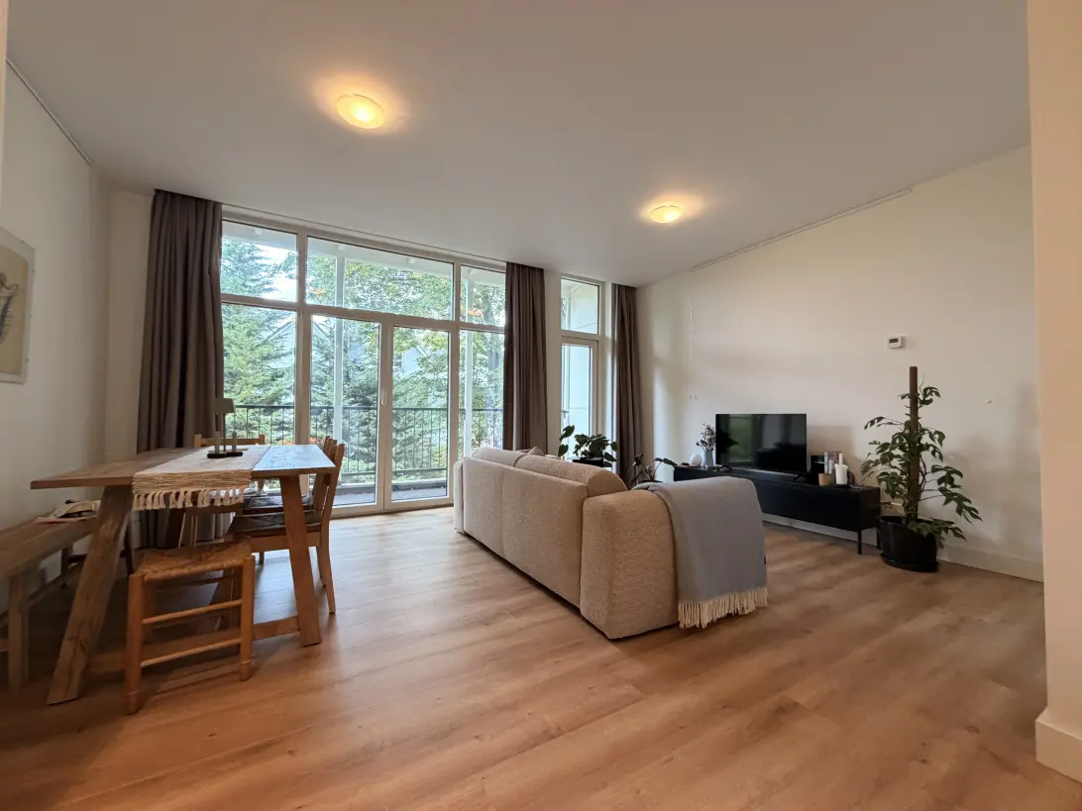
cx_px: 541
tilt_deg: +1.5
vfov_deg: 85.7
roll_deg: +1.1
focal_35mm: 14
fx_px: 438
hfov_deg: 102.1
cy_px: 406
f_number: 2.2
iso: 250
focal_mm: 2.22
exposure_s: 1/100
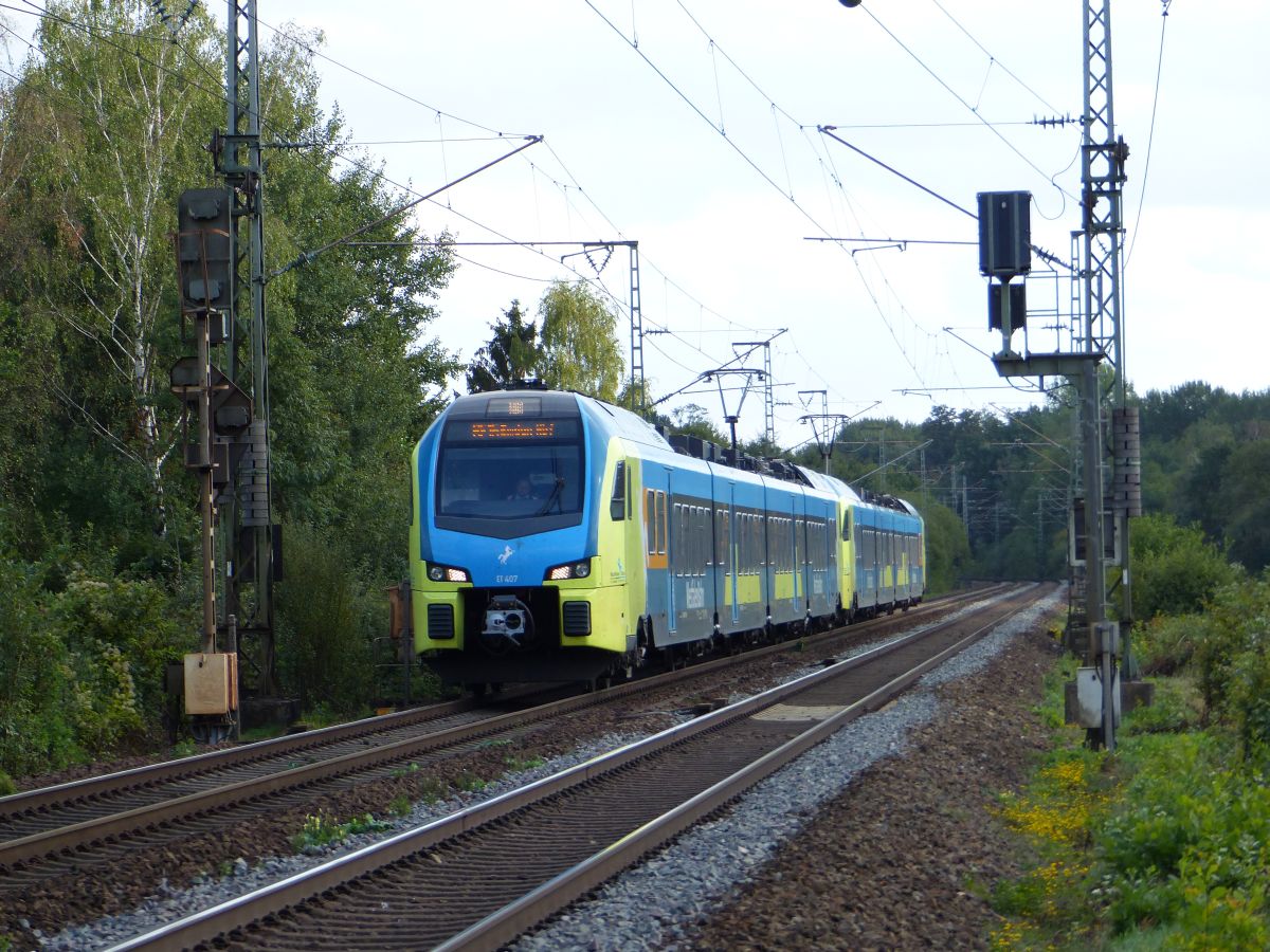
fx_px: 6127
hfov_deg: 11.8
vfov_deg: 8.9
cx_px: 635
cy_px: 476
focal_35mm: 167
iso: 100
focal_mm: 30.1
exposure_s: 1/640
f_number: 2.8
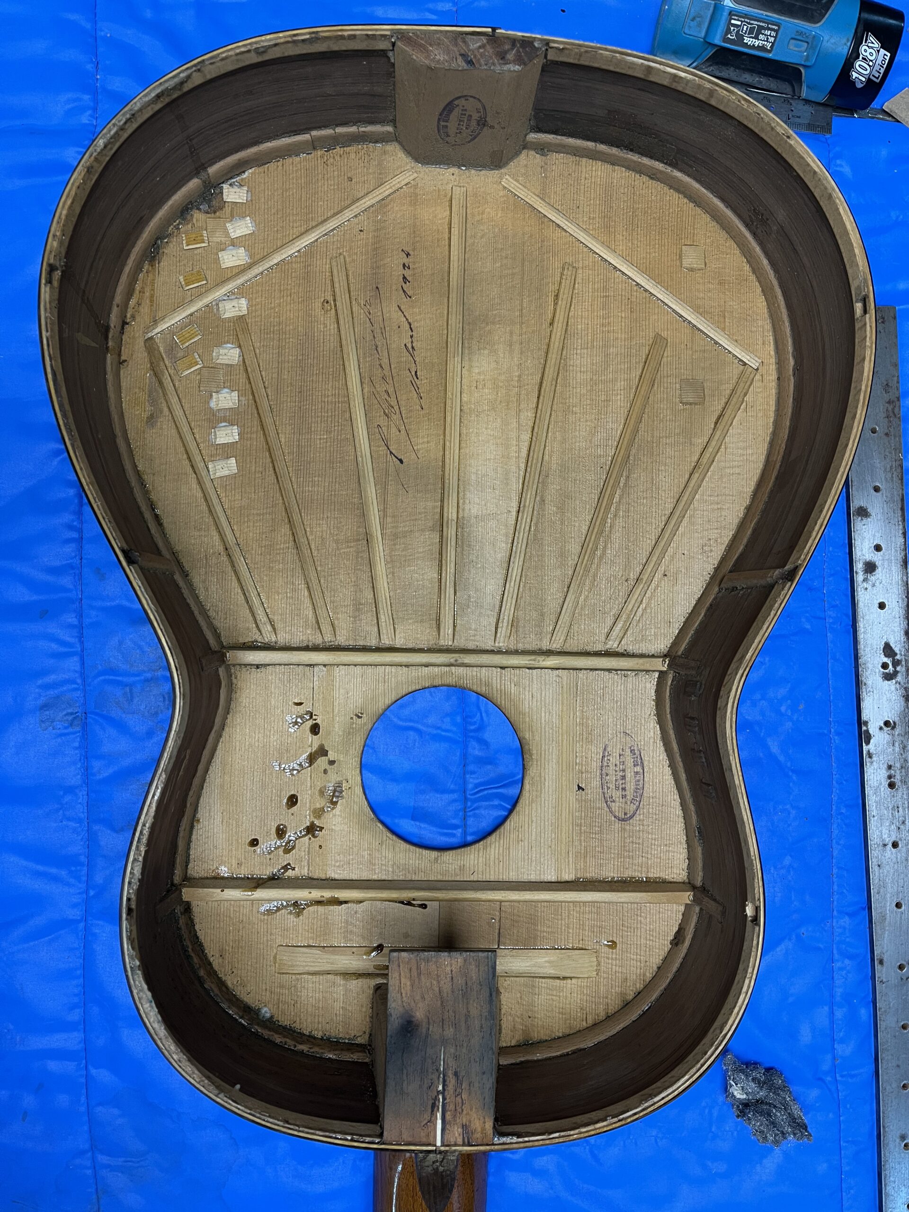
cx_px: 454
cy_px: 606
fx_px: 910
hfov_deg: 53.1
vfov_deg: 67.3
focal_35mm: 26
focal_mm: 5.1
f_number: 1.6
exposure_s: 1/50
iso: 125
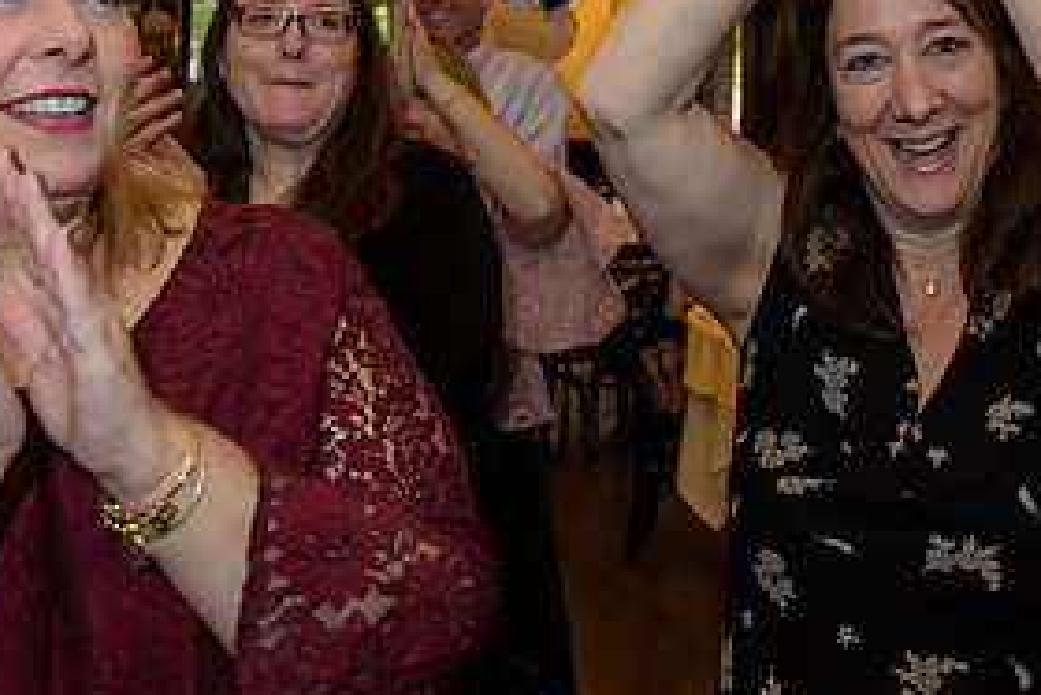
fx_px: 1620
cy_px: 32
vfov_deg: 23.4
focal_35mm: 56
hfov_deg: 34.0
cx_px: 903
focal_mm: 27
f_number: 4
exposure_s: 1/125
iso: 1600
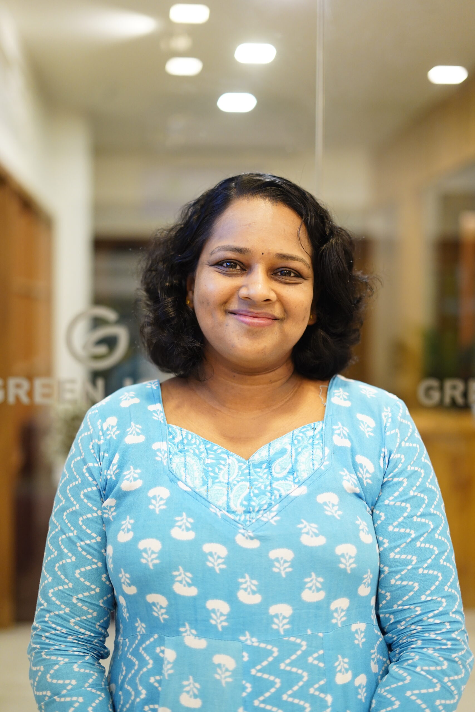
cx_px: 238
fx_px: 989
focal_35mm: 50
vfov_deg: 39.6
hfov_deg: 27.0
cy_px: 356
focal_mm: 50
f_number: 1.8
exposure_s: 1/100
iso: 1250
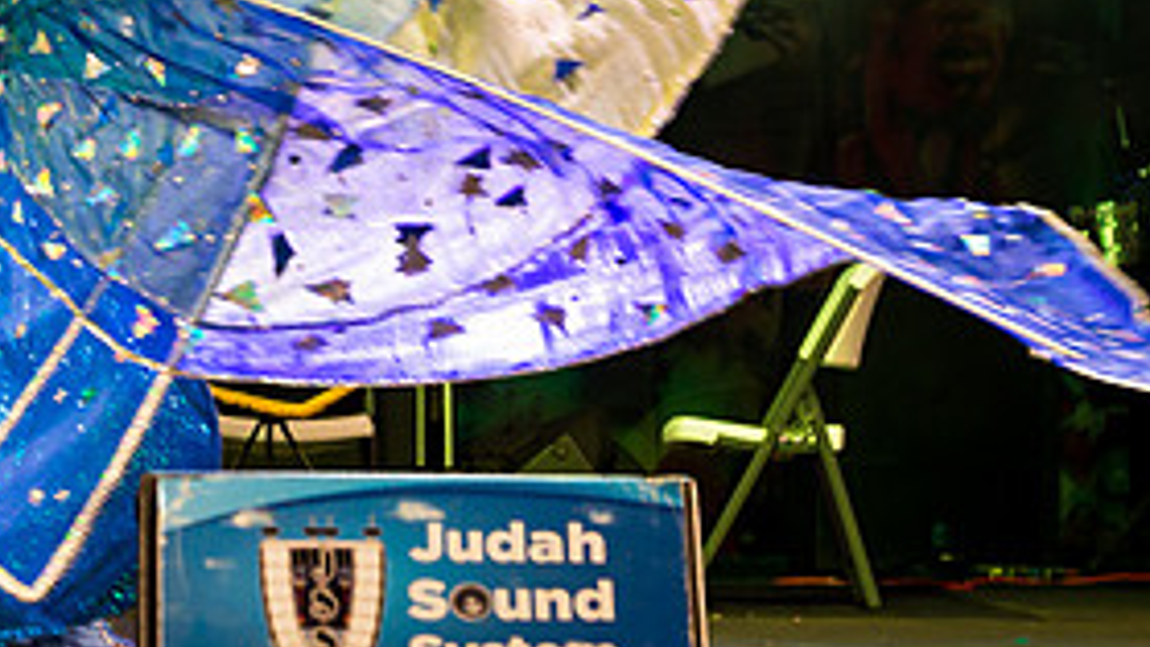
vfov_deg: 5.7
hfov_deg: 10.1
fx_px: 6496
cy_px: -21
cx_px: 181
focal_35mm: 213
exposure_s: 1/160
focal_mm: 98
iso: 2500
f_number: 5.6
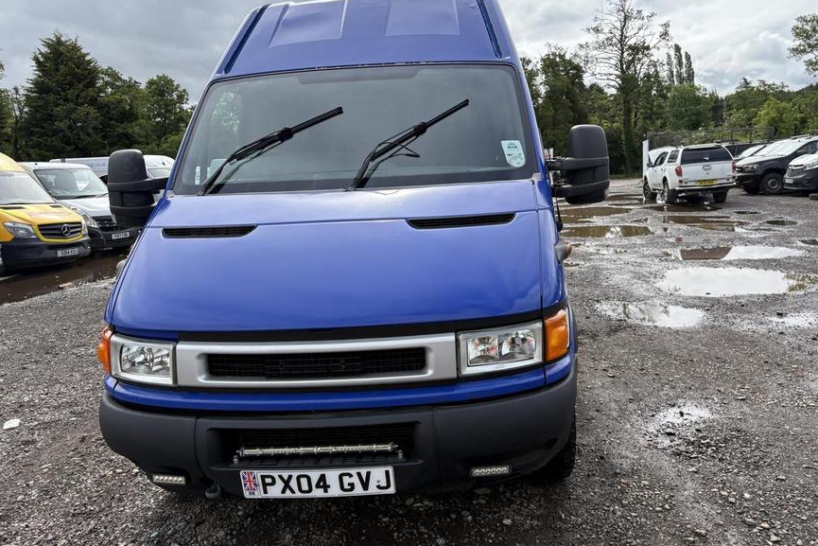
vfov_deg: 46.4
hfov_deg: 65.5
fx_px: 636
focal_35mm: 28
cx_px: 420
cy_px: 260
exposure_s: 1/1420
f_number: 1.6
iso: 50
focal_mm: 5.96
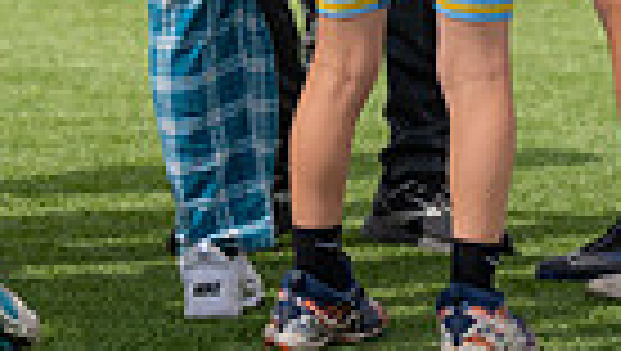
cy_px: -453
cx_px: 276
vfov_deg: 2.4
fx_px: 8276
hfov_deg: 4.3
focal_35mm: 502
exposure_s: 1/3200
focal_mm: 98
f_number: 2.8
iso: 100
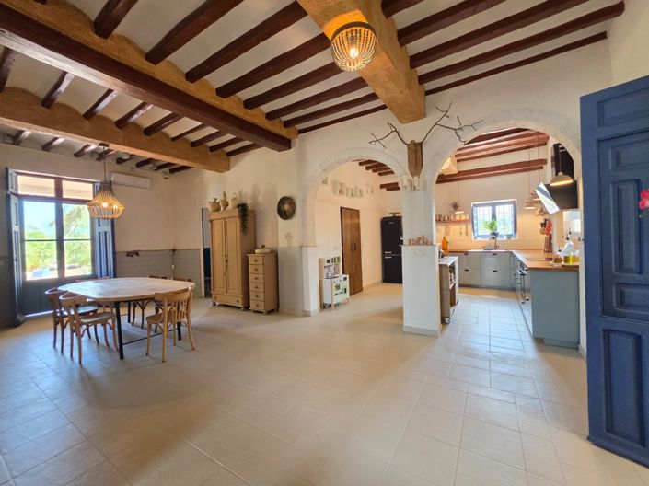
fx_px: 244
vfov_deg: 89.9
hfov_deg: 106.2
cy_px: 243
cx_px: 324
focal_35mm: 13
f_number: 1.9
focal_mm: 2.2
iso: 250
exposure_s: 1/100
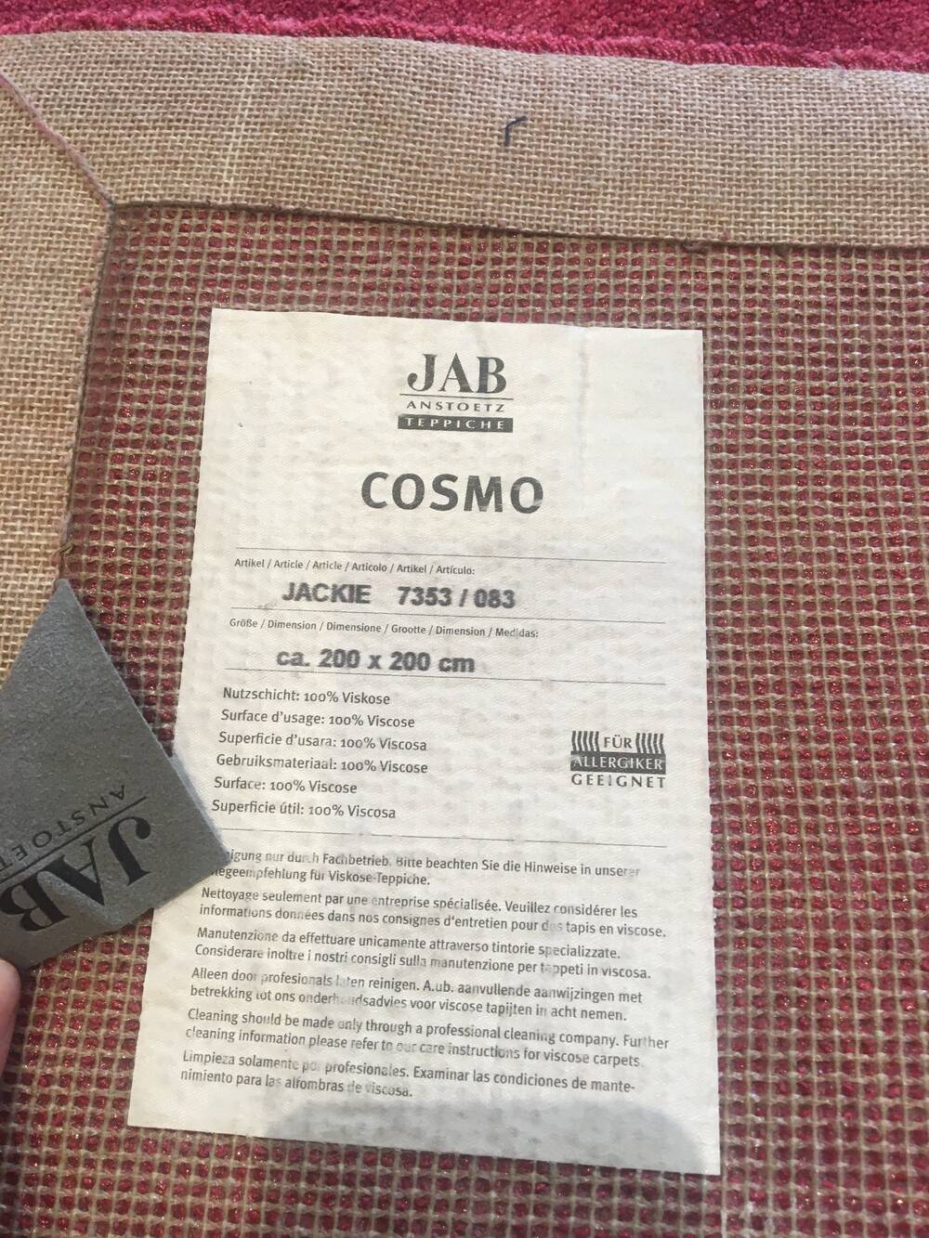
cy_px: 619
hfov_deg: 48.2
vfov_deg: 61.7
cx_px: 464
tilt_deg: -74.8
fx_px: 1038
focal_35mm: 29
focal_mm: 4.15
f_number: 2.2
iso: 50
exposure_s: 1/33
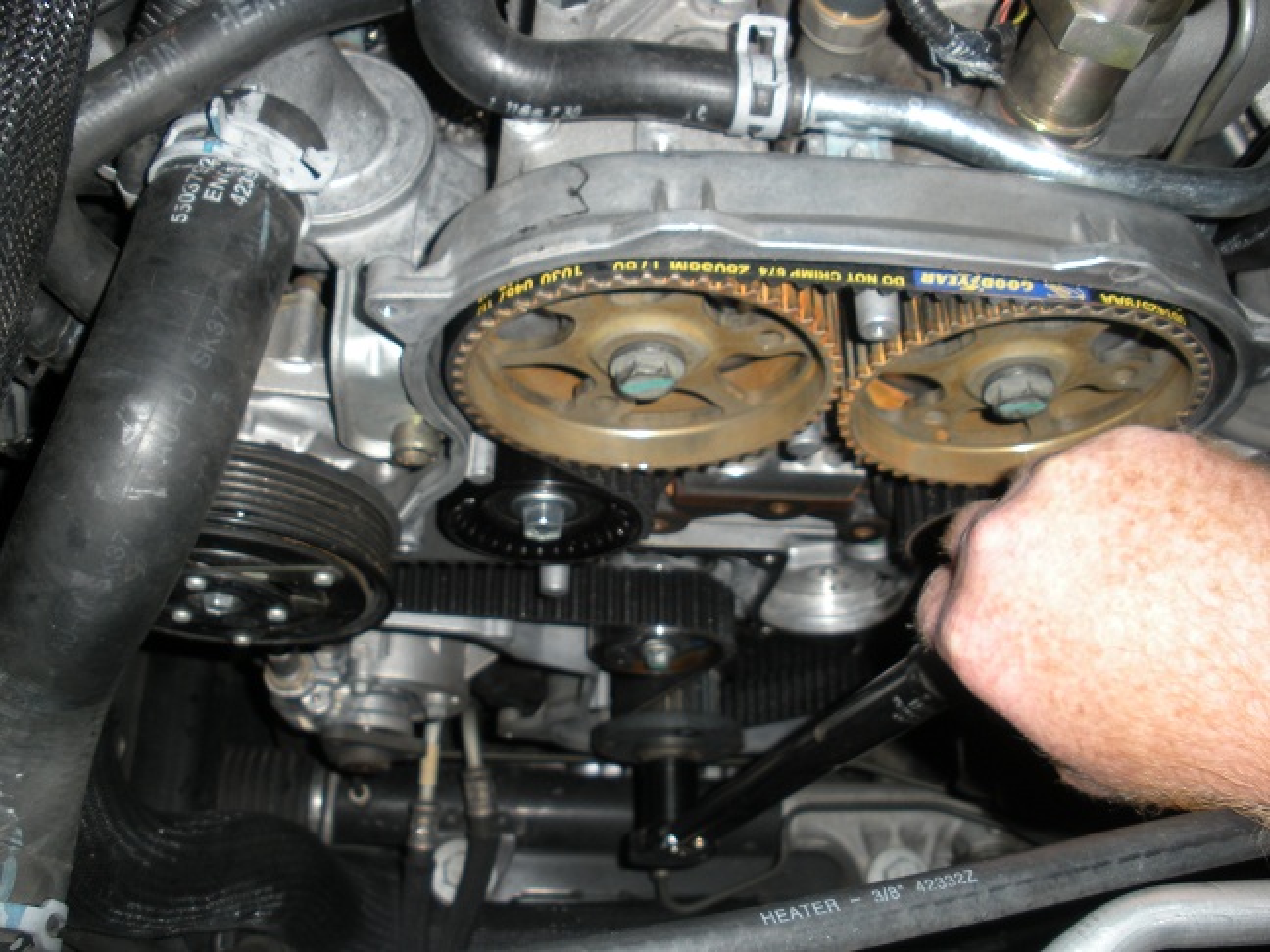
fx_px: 1321
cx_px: 635
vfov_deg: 39.7
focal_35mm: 36
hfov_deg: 51.4
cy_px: 476
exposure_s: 1/60
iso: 64
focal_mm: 6.3
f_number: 3.5
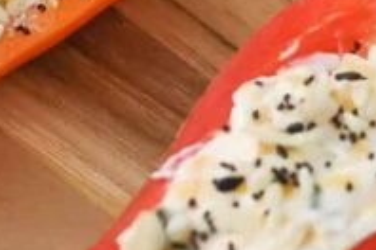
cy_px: -136
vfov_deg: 4.5
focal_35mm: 303
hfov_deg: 6.8
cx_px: -57
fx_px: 3164
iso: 450
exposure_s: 1/200
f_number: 5.6
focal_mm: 50
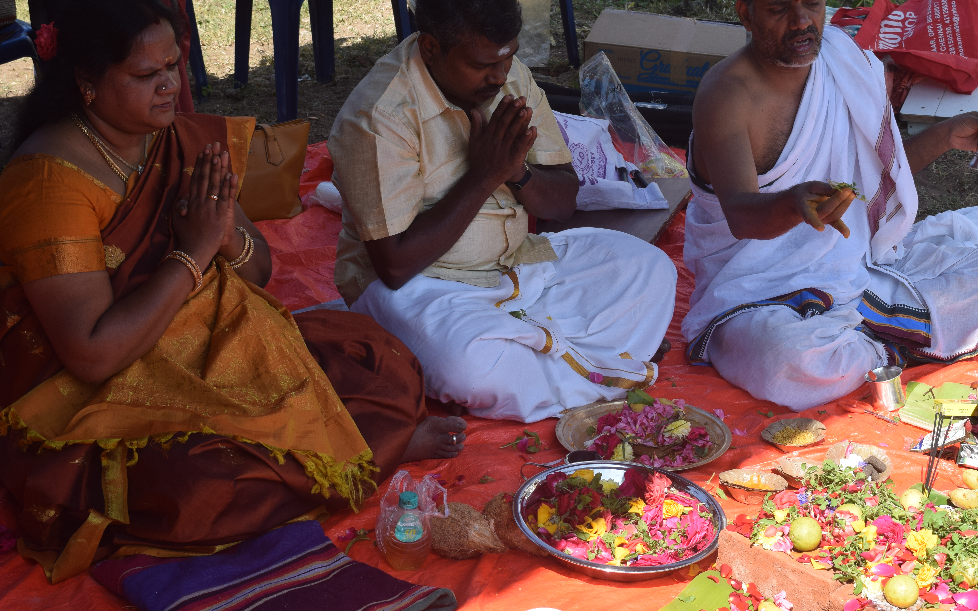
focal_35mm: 67
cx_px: 535
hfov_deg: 30.8
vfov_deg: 19.5
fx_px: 1776
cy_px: 223
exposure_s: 1/320
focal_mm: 35
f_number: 9
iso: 200
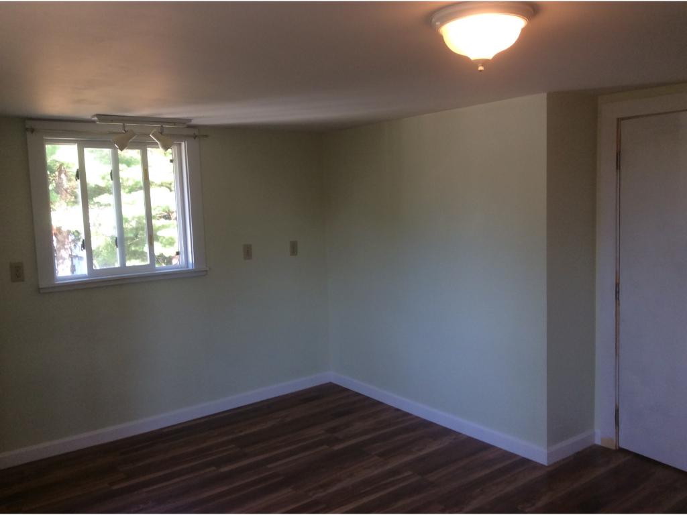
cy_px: 258
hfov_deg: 56.8
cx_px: 344
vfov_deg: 44.2
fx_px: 635
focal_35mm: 32
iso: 40
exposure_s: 1/40
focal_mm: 3.3
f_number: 2.4
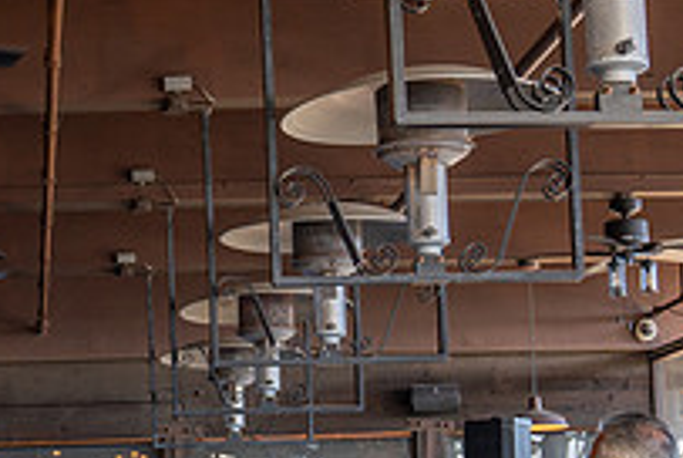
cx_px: 53
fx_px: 2090
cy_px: 527
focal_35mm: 110
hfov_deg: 18.2
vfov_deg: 12.3
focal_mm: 24
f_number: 3.5
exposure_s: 1/100
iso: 320
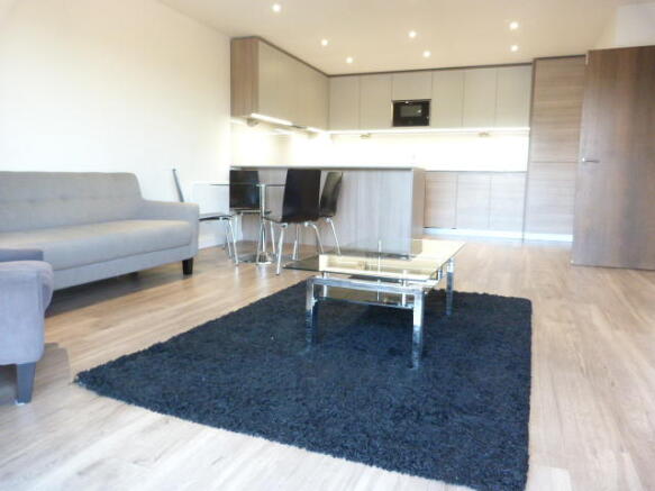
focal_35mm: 25
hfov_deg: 69.4
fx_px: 473
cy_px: 246
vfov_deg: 54.9
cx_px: 328
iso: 400
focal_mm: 4.5
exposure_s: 1/20
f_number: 2.8
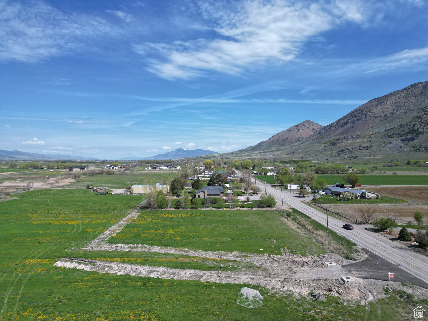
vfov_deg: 56.8
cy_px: 160
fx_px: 297
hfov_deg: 71.6
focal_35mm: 24
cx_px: 214
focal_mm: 6.72
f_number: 1.7
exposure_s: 1/3000
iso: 100
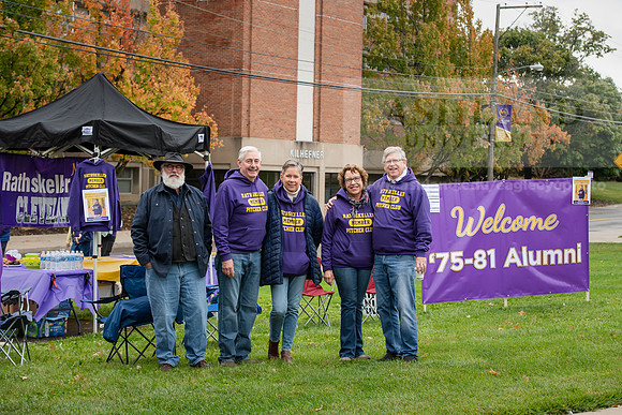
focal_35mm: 70
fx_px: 1210
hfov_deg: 28.8
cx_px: 311
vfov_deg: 19.5
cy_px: 208
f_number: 5.6
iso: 500
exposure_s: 1/320
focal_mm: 70
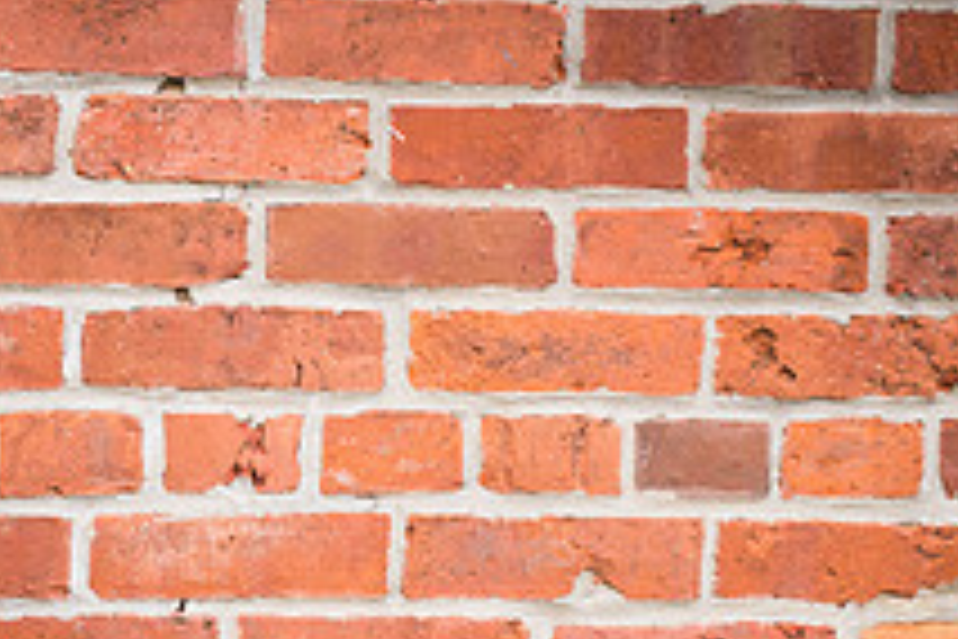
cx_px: -81
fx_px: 3619
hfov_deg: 14.7
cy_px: 722
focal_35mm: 136
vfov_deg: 10.0
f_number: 2.8
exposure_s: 1/40
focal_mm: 50
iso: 200
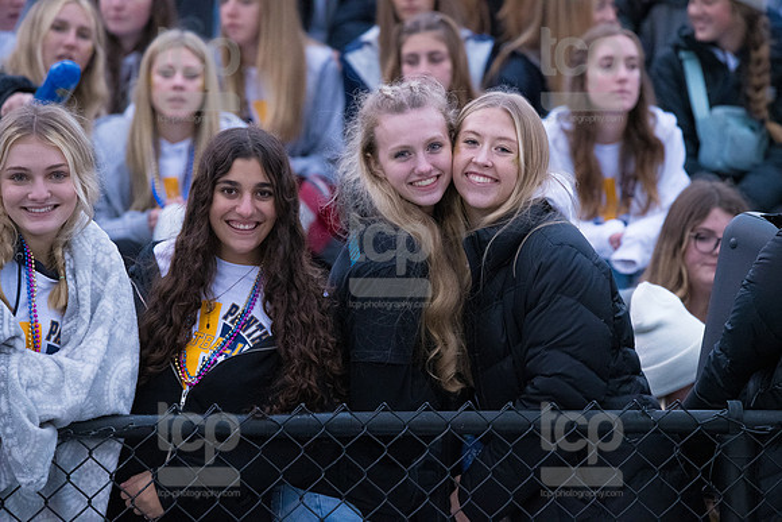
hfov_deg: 10.3
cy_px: 261
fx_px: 4345
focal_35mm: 200
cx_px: 391
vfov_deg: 6.9
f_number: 4.5
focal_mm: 200
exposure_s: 1/1250
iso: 6400
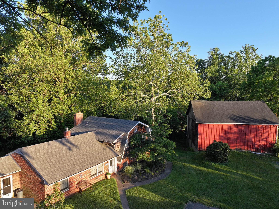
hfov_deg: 71.6
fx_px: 193
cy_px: 104
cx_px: 140
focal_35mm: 24
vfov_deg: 56.8
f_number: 2.8
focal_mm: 12.29
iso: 140
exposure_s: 1/640
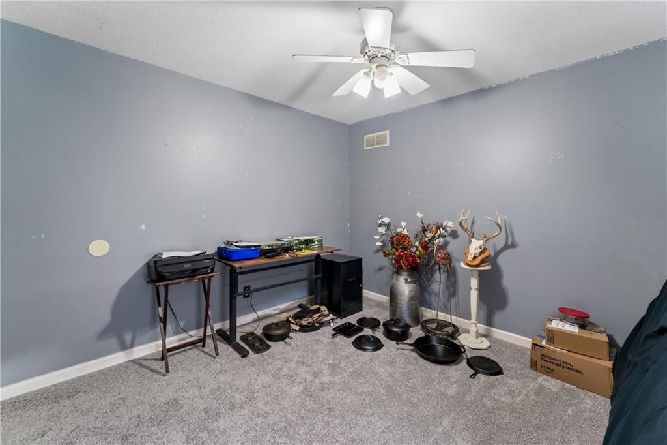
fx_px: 259
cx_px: 334
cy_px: 222
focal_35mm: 14
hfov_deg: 104.3
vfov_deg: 81.2
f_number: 13
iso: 400
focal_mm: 14
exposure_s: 1/1.25
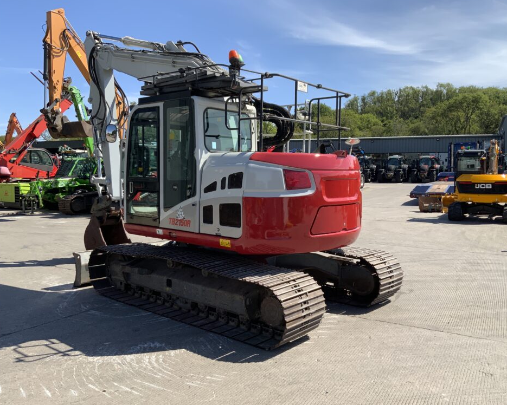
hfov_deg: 57.1
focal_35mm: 31
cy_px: 200
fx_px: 465
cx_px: 270
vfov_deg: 47.1
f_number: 1.8
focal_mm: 3
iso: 16
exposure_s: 1/1534
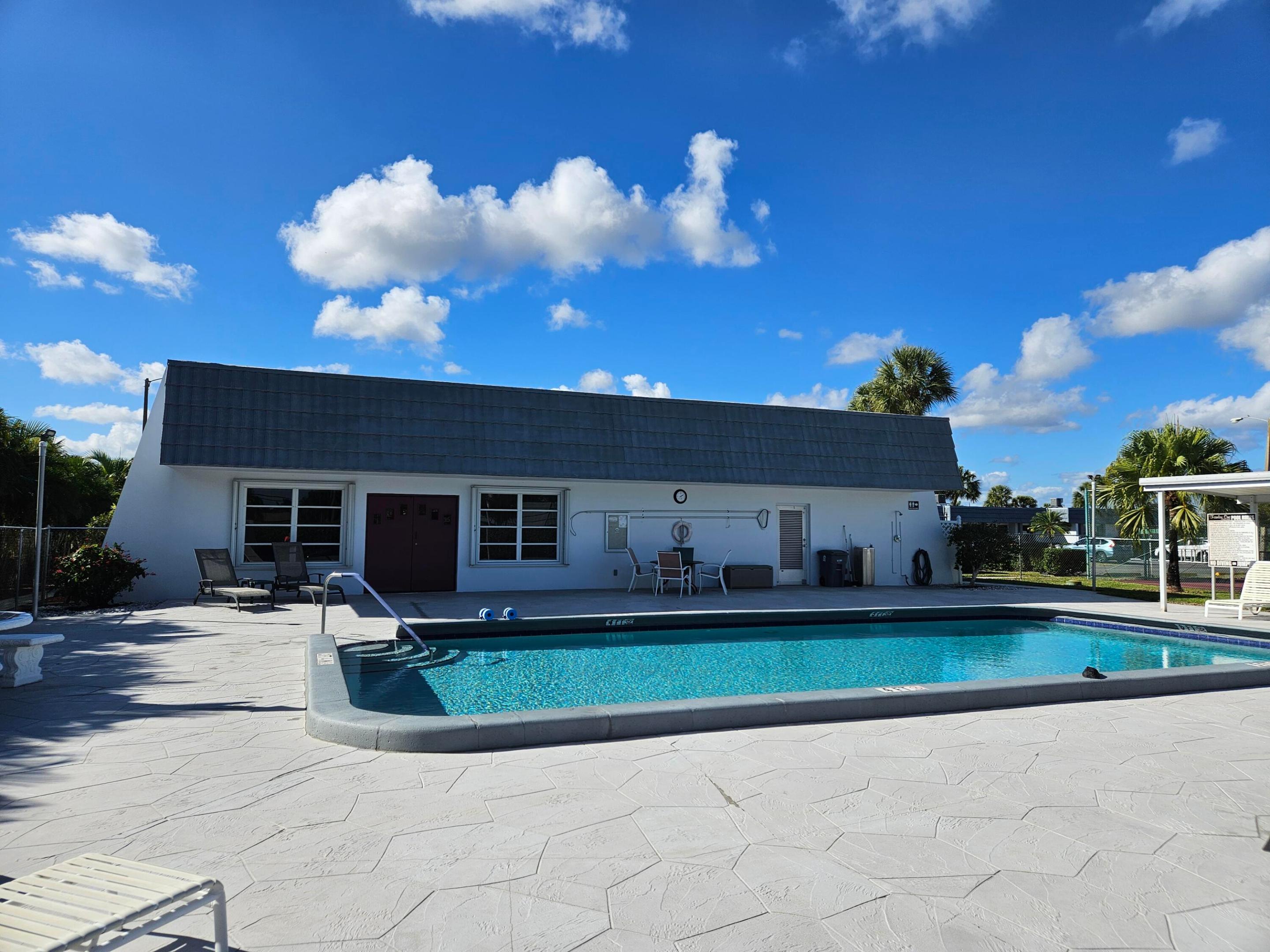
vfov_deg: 58.9
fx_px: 844
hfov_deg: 73.9
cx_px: 635
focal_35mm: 23
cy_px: 476
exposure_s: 1/3059
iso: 25
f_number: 1.8
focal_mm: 5.4
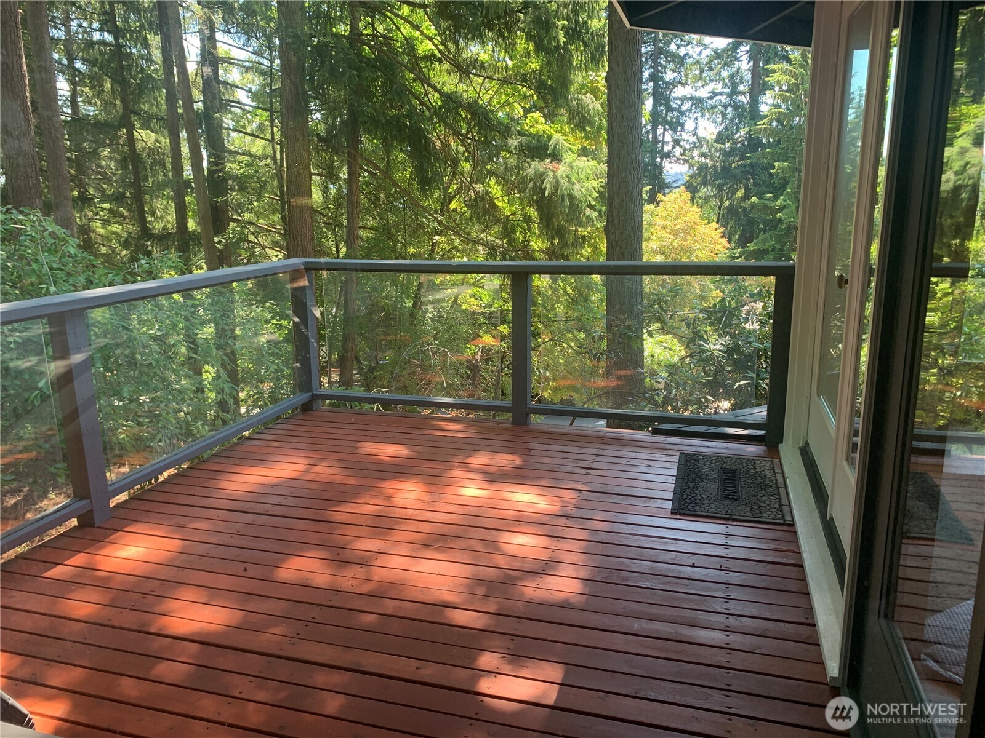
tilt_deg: -13.0
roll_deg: +0.7
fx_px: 740
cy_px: 369
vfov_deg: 53.1
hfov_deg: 67.3
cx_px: 492
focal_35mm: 26
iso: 64
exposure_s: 1/121
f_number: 1.8
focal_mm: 4.25
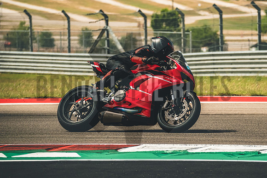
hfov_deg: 6.1
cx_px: 164
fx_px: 2517
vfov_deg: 4.1
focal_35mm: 339
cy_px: 70
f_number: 4.8
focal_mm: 176.7
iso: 640
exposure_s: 1/2500
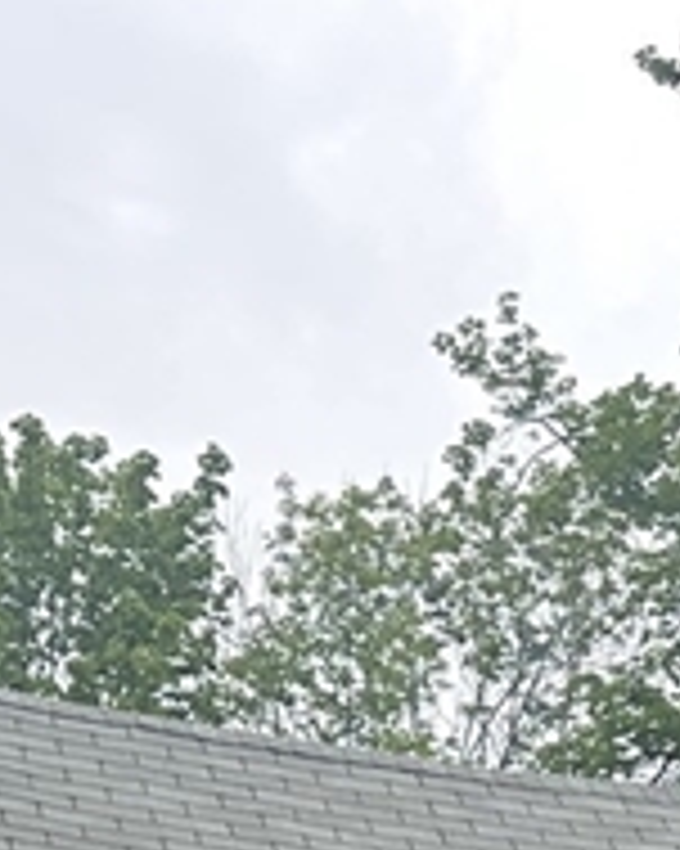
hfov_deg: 12.0
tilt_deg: +4.8
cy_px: 1669
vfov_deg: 13.2
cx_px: 621
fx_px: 3197
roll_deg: -1.8
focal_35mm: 127
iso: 80
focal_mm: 6.86
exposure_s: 1/843
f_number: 1.78
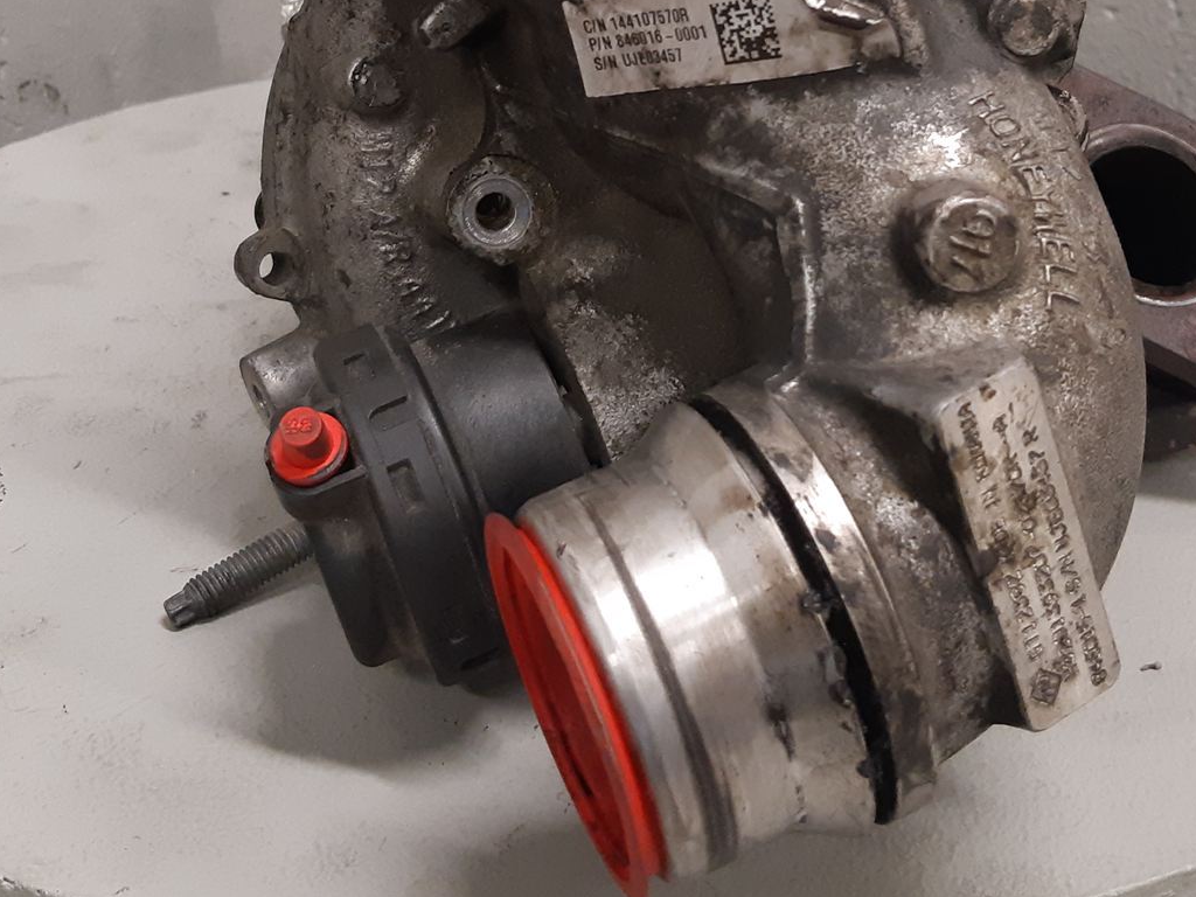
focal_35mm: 52
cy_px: 124
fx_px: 1797
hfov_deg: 36.8
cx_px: 621
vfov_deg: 27.2
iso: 200
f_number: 1.7
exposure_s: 1/50
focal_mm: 3.93
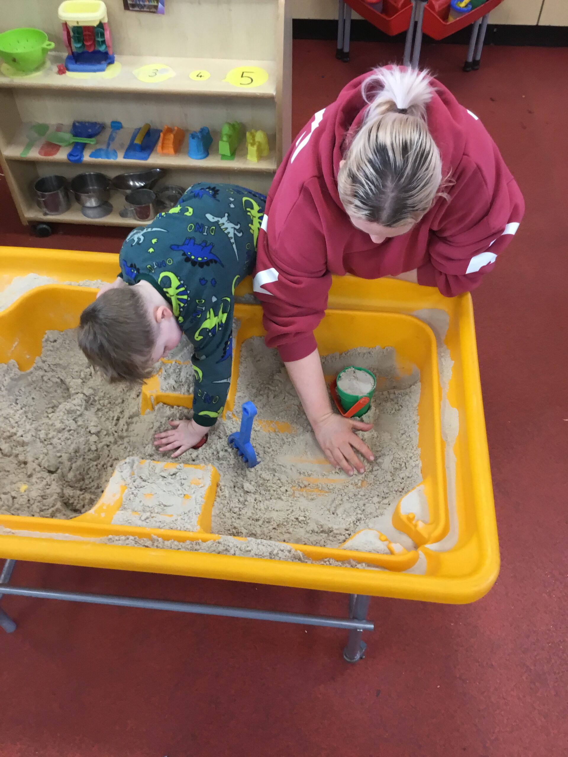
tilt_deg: -48.3
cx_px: 284
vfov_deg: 58.4
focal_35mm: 31
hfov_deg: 45.4
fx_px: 678
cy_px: 378
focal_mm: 3.3
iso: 80
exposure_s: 1/33
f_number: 2.4
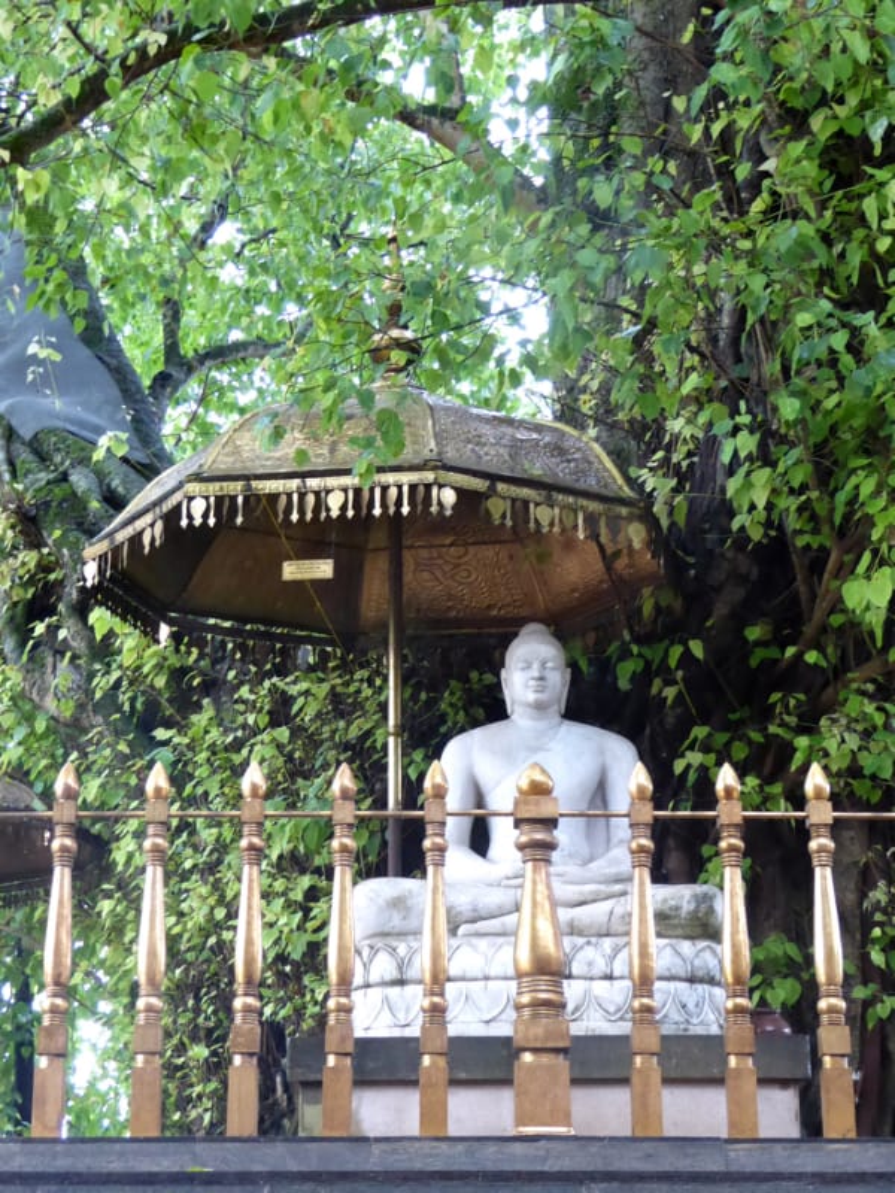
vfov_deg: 26.0
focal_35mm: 75
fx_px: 2586
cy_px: 596
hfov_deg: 19.6
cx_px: 448
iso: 800
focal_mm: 12.5
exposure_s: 1/25
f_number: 4.5
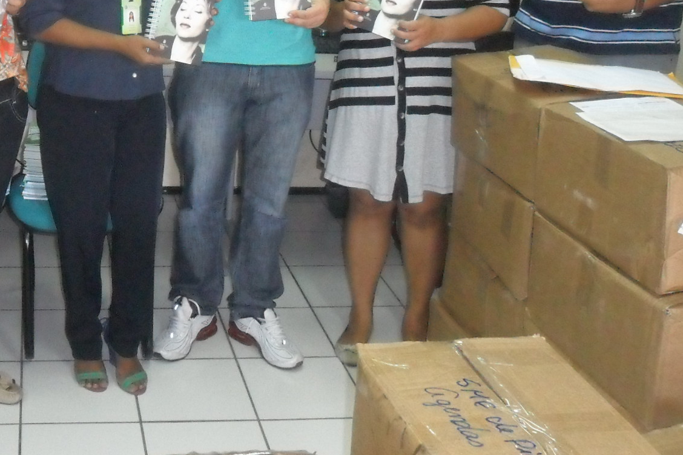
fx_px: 968
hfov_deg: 37.2
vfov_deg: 25.5
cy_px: 27
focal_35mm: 51
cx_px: 116
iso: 400
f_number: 3.5
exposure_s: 1/45
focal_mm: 4.9
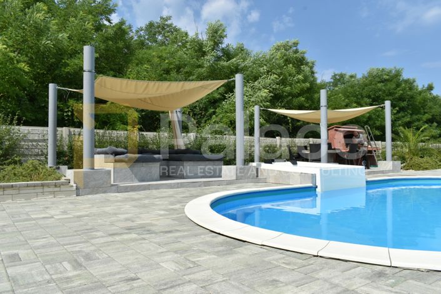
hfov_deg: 67.4
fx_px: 331
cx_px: 220
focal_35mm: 27
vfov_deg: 47.9
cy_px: 147
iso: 140
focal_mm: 18
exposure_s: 1/200
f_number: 16
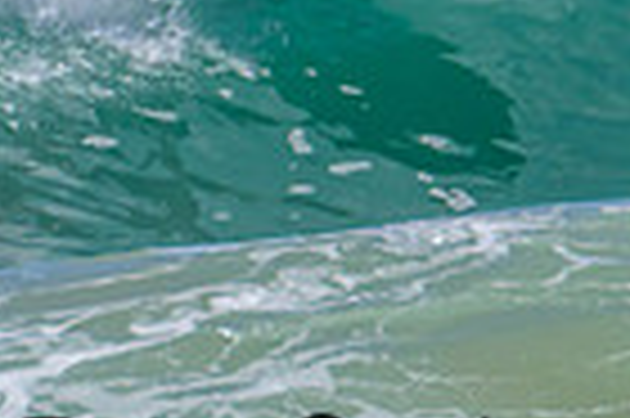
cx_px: 97
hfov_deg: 0.5
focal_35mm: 3796
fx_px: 66352
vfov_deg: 0.4
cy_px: -414
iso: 900
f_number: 11
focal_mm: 800
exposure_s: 1/2000
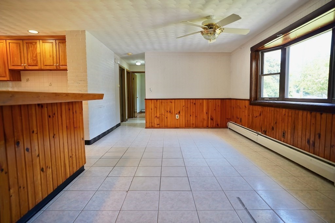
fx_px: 186
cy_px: 112
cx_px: 168
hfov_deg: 84.0
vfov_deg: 61.9
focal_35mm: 20
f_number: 2.2
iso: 100
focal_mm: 20
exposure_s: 1/50
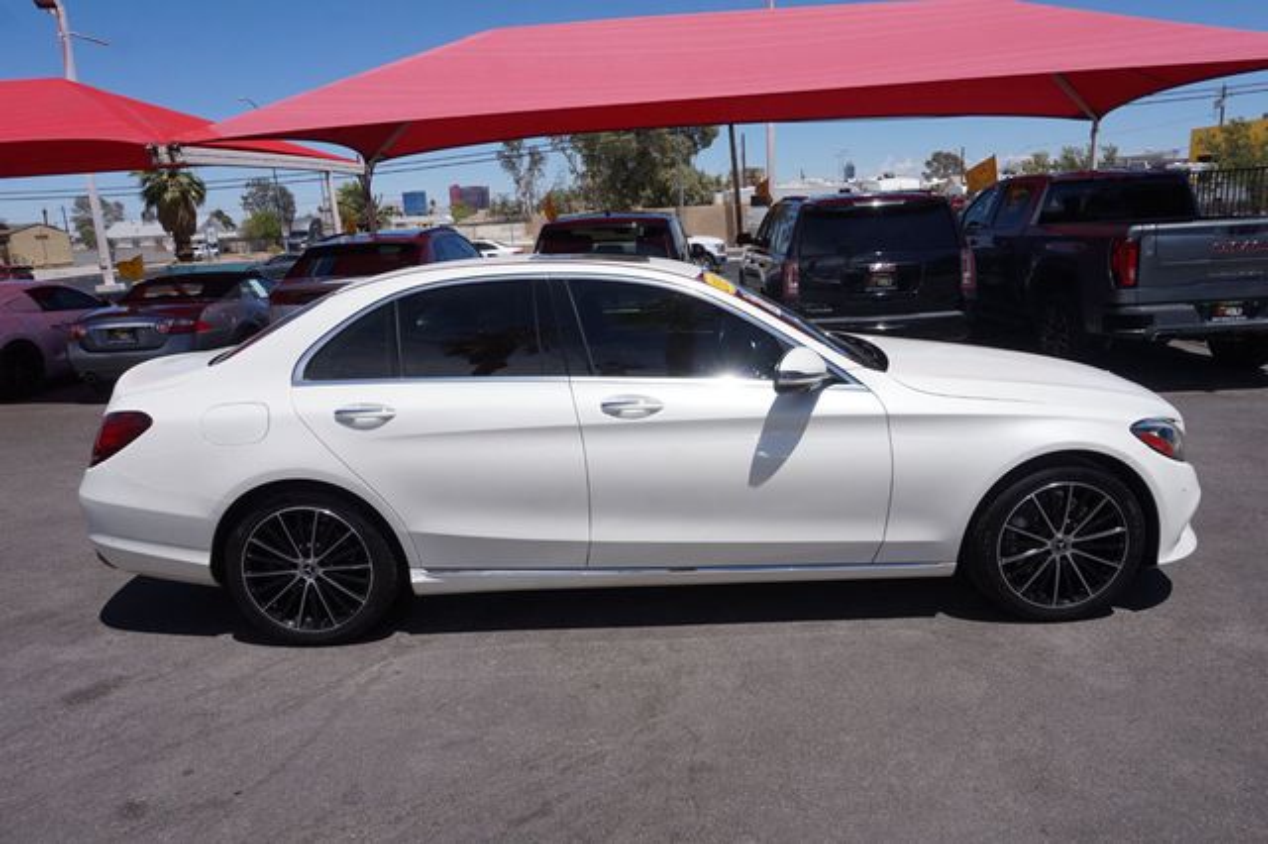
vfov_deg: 53.1
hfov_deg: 73.8
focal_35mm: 24
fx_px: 845
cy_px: 422
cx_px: 634
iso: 100
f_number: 11
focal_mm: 16
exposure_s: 1/320
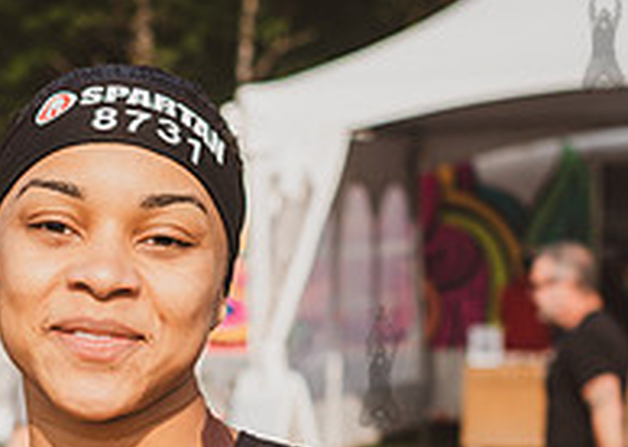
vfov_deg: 9.5
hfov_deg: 13.4
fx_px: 2618
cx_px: -87
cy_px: 635
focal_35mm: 147
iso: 250
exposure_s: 1/1600
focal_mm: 35
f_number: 4
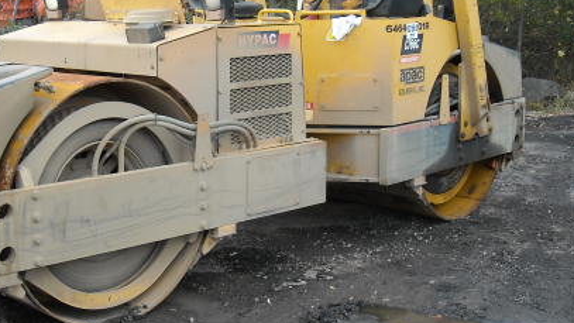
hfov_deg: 34.4
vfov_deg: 20.0
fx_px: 913
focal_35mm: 60
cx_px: 164
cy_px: 103
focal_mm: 5.7
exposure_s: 1/250
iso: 95
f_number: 2.8
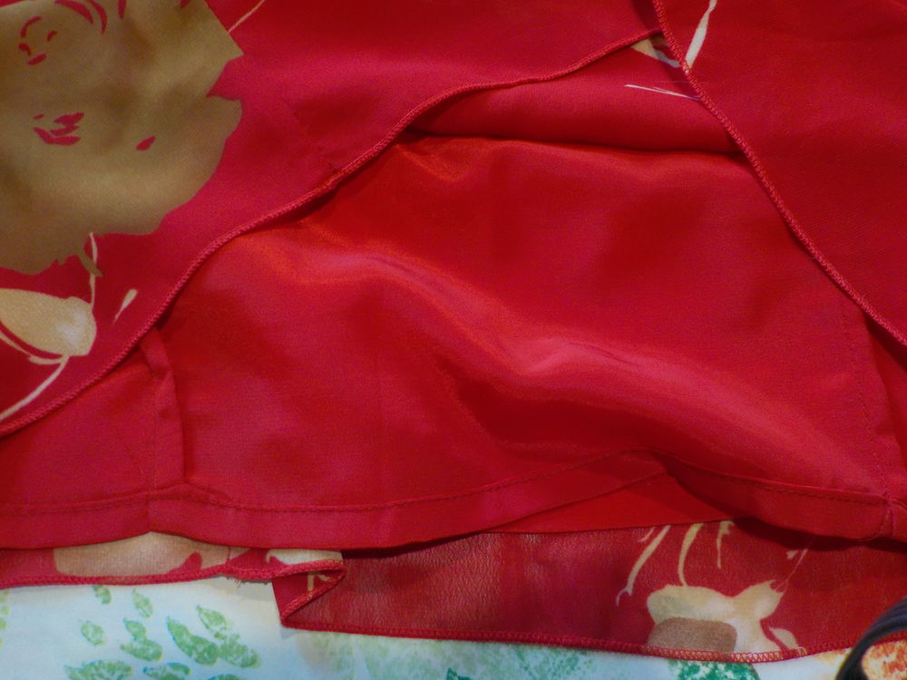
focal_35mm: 30
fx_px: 786
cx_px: 454
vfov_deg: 46.8
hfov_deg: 60.0
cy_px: 340
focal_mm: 4.1
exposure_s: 1/30
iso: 220
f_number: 3.3
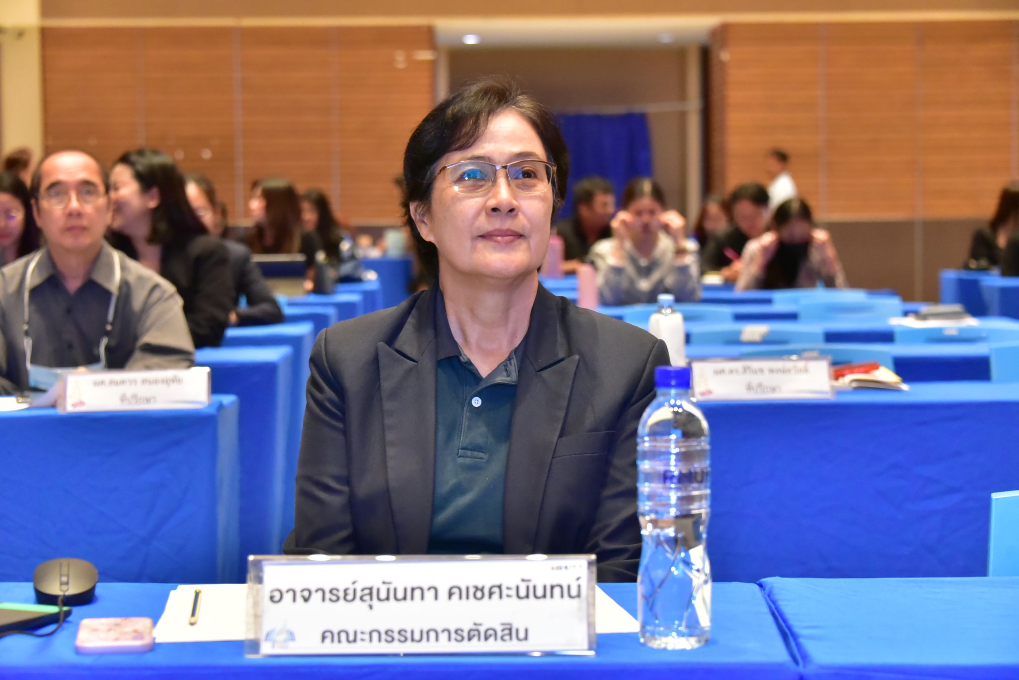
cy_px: 340
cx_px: 510
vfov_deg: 16.7
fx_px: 2322
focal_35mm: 82
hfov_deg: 24.8
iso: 8000
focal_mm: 82
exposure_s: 1/160
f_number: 5.6
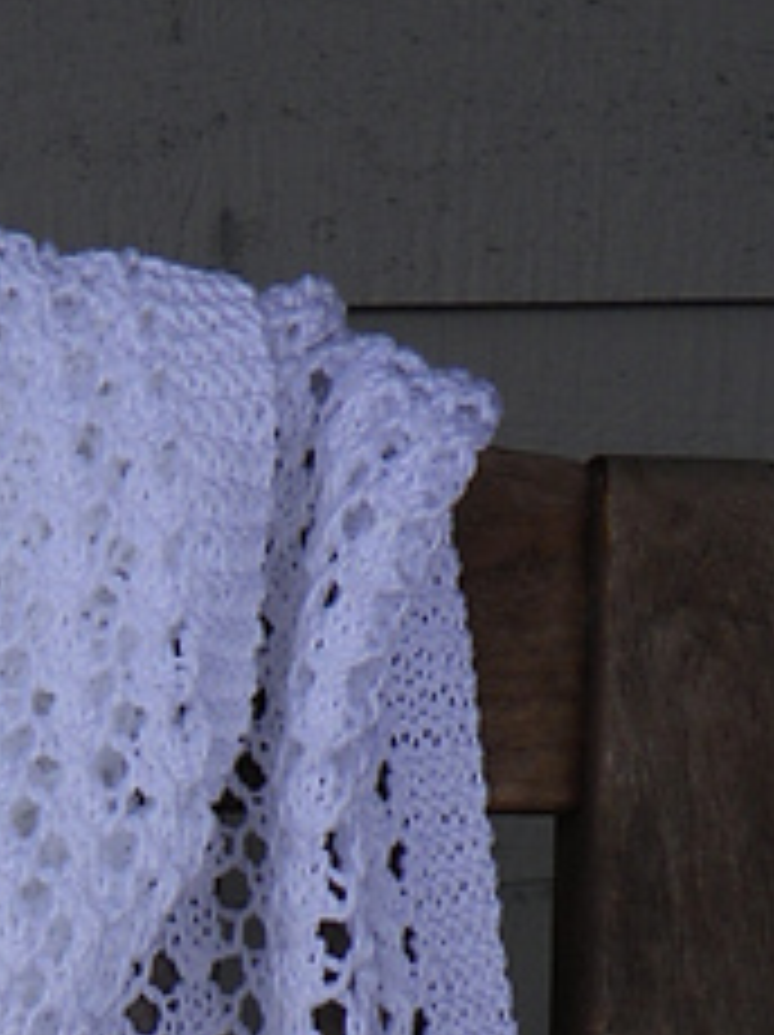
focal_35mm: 92
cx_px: -180
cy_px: 1287
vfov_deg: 19.9
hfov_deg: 15.4
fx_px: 2748
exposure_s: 1/160
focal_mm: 5.9
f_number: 3.2
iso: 64
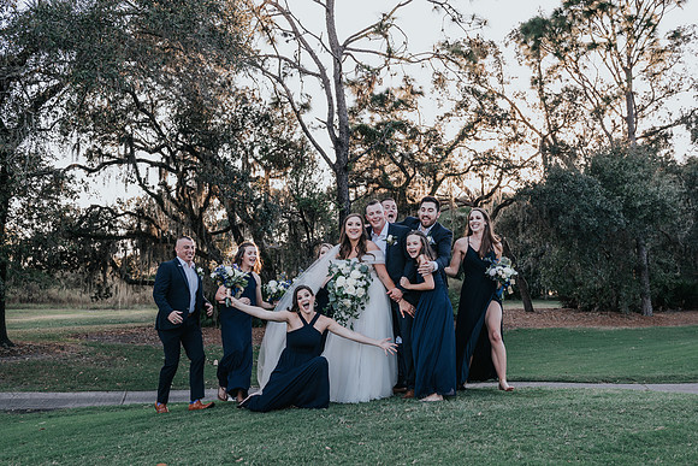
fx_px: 819
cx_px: 346
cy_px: 281
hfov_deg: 46.1
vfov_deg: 31.6
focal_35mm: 42
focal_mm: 35
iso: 200
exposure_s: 1/200
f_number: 4.5
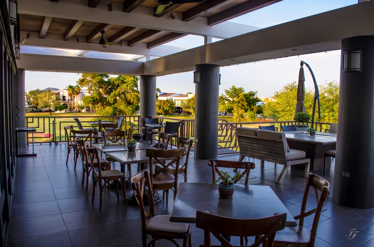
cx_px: 187
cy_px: 124
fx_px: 280
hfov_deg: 67.5
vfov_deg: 47.7
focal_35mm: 27
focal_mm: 18
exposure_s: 1/125
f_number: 5.6
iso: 320
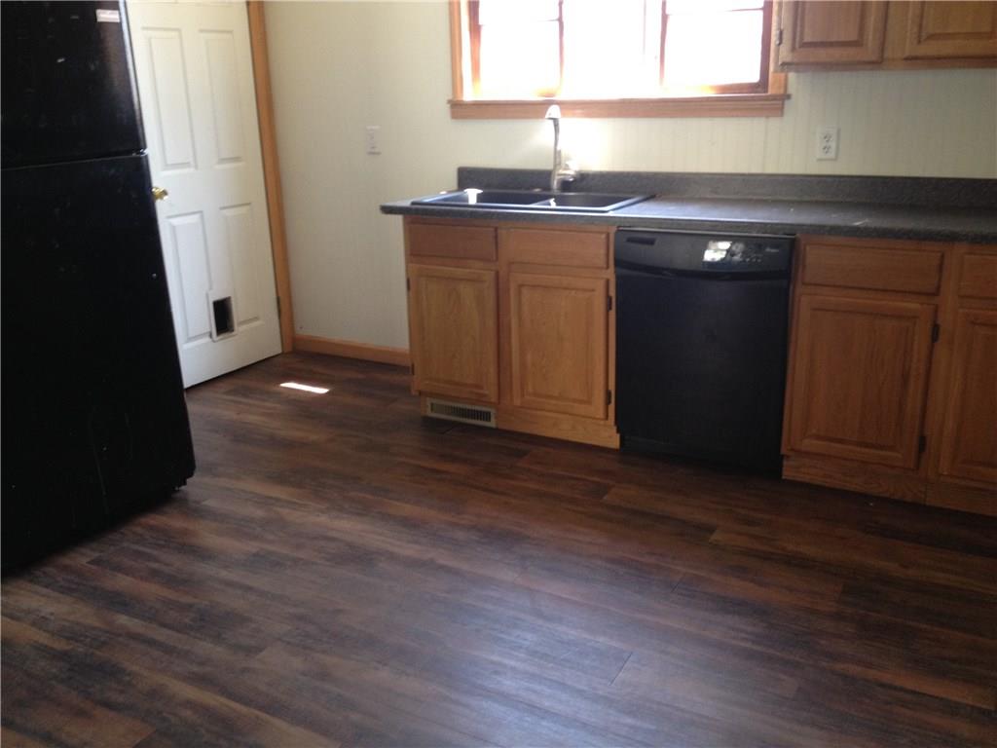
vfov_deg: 40.7
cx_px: 498
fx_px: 1008
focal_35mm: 35
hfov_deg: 52.6
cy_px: 374
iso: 125
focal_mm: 4.28
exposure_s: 1/20
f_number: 2.4
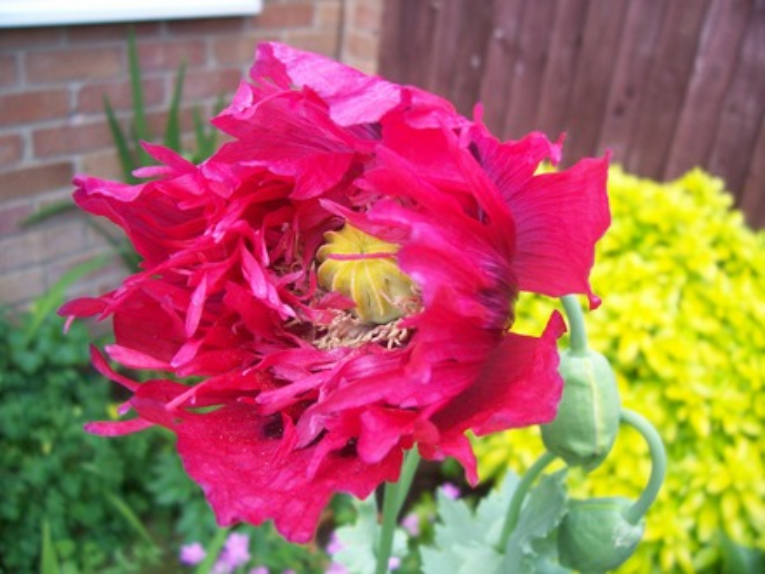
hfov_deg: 54.0
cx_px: 382
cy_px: 287
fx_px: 751
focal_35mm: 34
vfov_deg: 41.8
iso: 80
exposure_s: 1/151
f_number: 2.7
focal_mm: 5.6
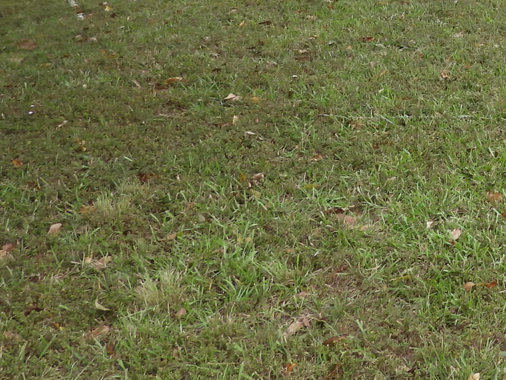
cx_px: 664
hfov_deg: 23.9
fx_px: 1038
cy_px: -88
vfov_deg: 19.4
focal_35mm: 71
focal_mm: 4.3
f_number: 2.8
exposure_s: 1/100
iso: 100
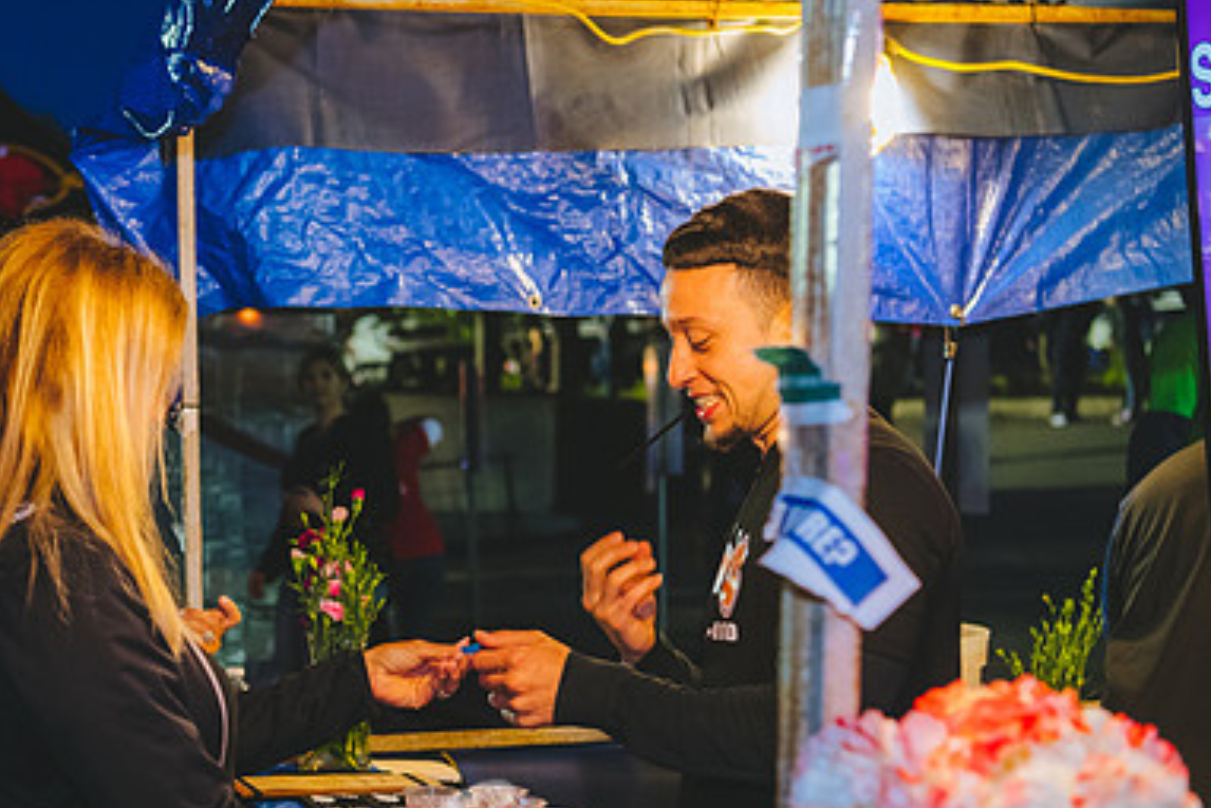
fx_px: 2557
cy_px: 600
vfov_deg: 17.9
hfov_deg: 26.4
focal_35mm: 76
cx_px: 333
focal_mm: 50
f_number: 3.5
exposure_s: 1/60
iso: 2500
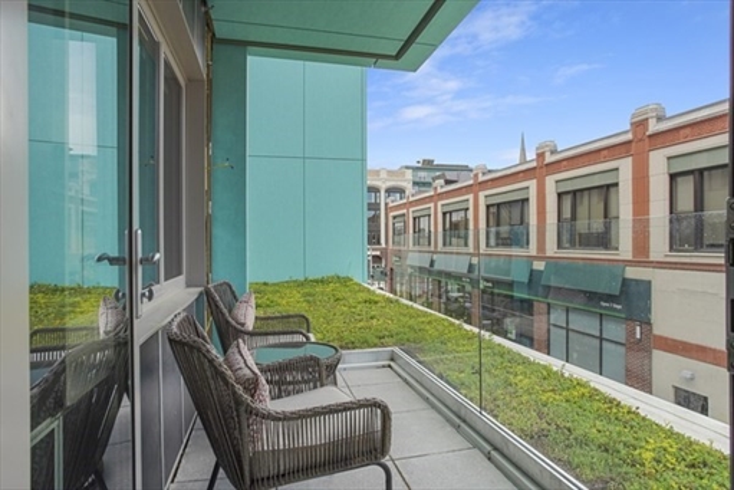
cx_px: 367
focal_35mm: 21
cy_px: 245
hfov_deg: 81.2
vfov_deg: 59.5
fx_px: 428
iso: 250
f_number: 11
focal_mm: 21
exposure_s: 1/80
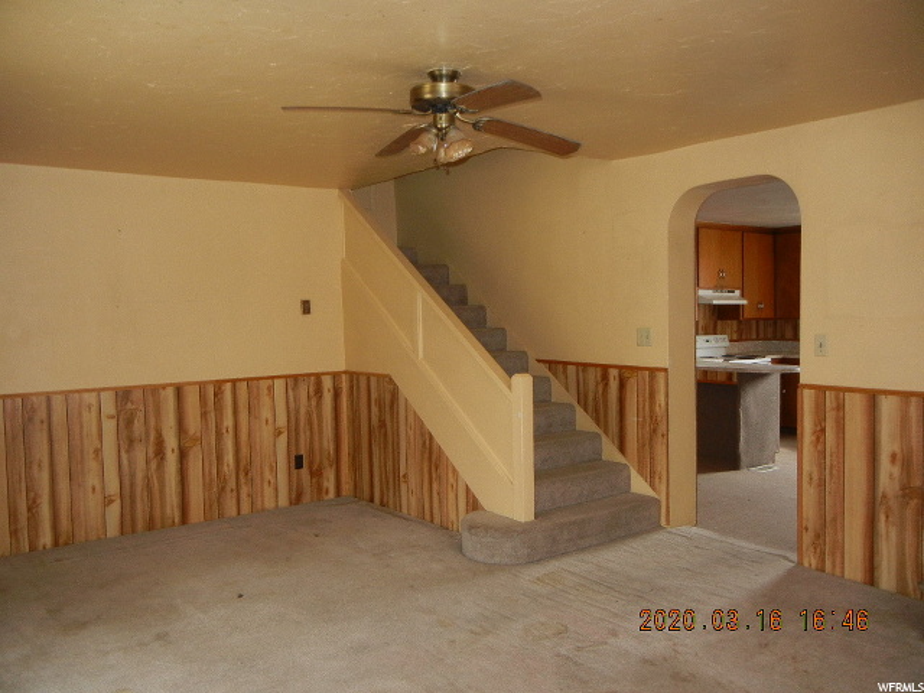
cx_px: 462
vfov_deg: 46.8
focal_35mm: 30
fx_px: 801
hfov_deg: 60.0
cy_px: 346
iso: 248
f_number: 3.5
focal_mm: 5.4
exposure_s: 1/30
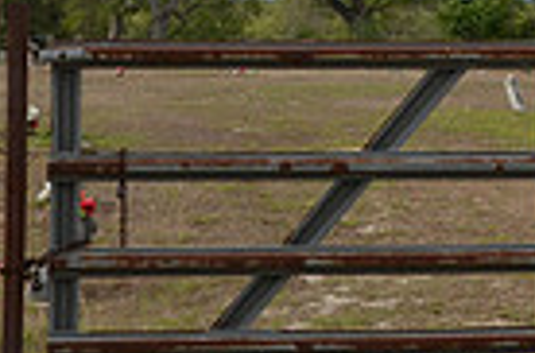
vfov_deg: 8.0
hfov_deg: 12.5
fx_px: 2429
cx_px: 434
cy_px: -275
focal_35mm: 164
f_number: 7.1
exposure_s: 1/200
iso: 200
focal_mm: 26
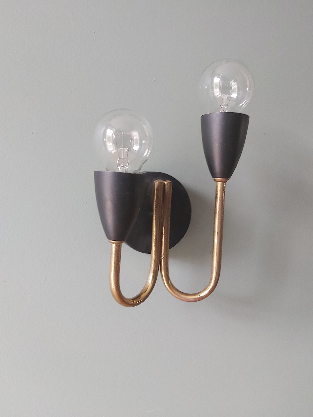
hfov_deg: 53.1
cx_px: 156
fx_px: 313
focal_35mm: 26
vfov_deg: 67.3
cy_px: 208
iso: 250
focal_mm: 3.92
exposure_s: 1/50
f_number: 1.7
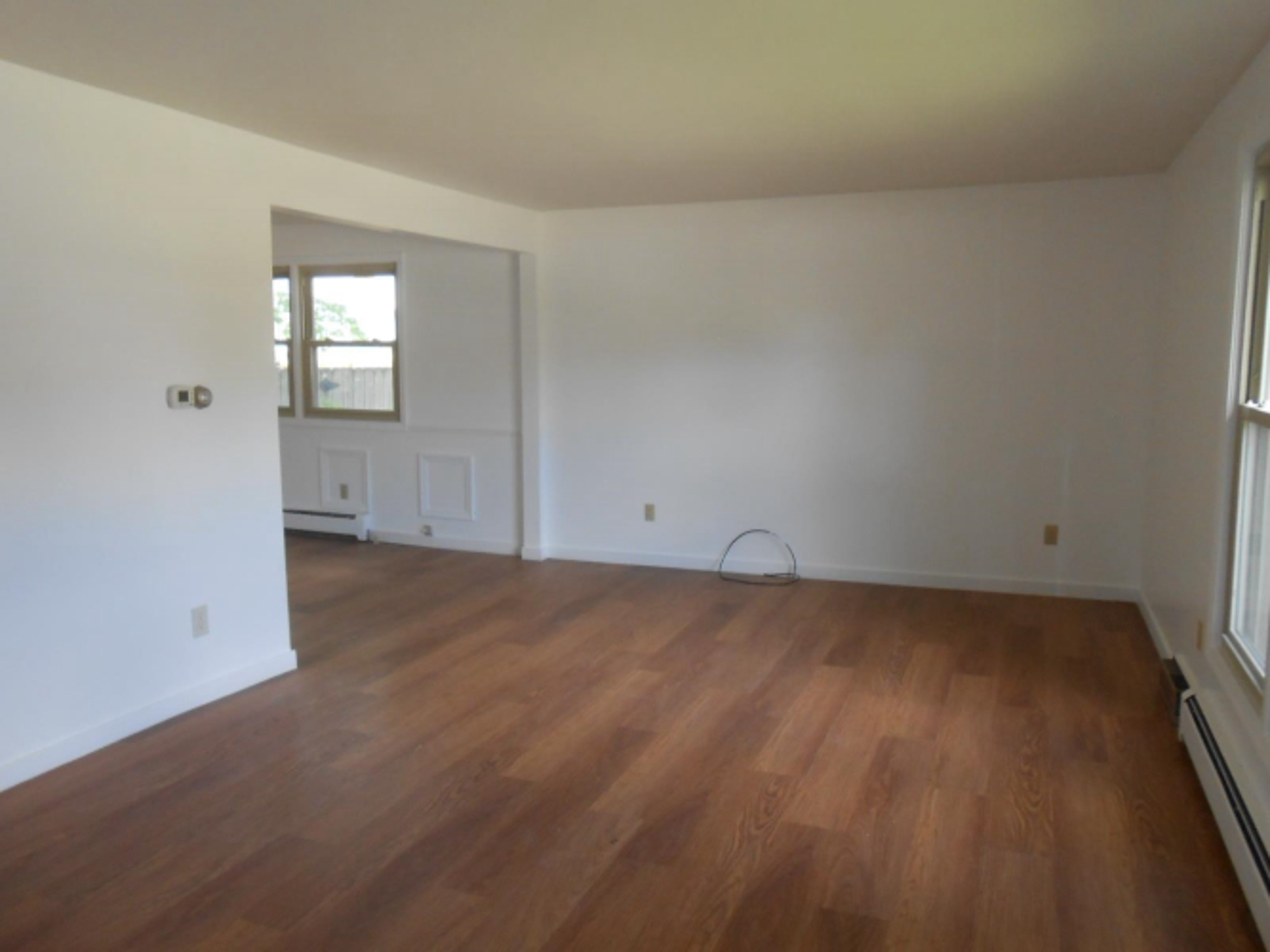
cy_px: 476
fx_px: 954
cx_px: 635
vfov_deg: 53.0
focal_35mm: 26
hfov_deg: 67.3
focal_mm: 4.6
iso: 160
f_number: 3.5
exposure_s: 1/30
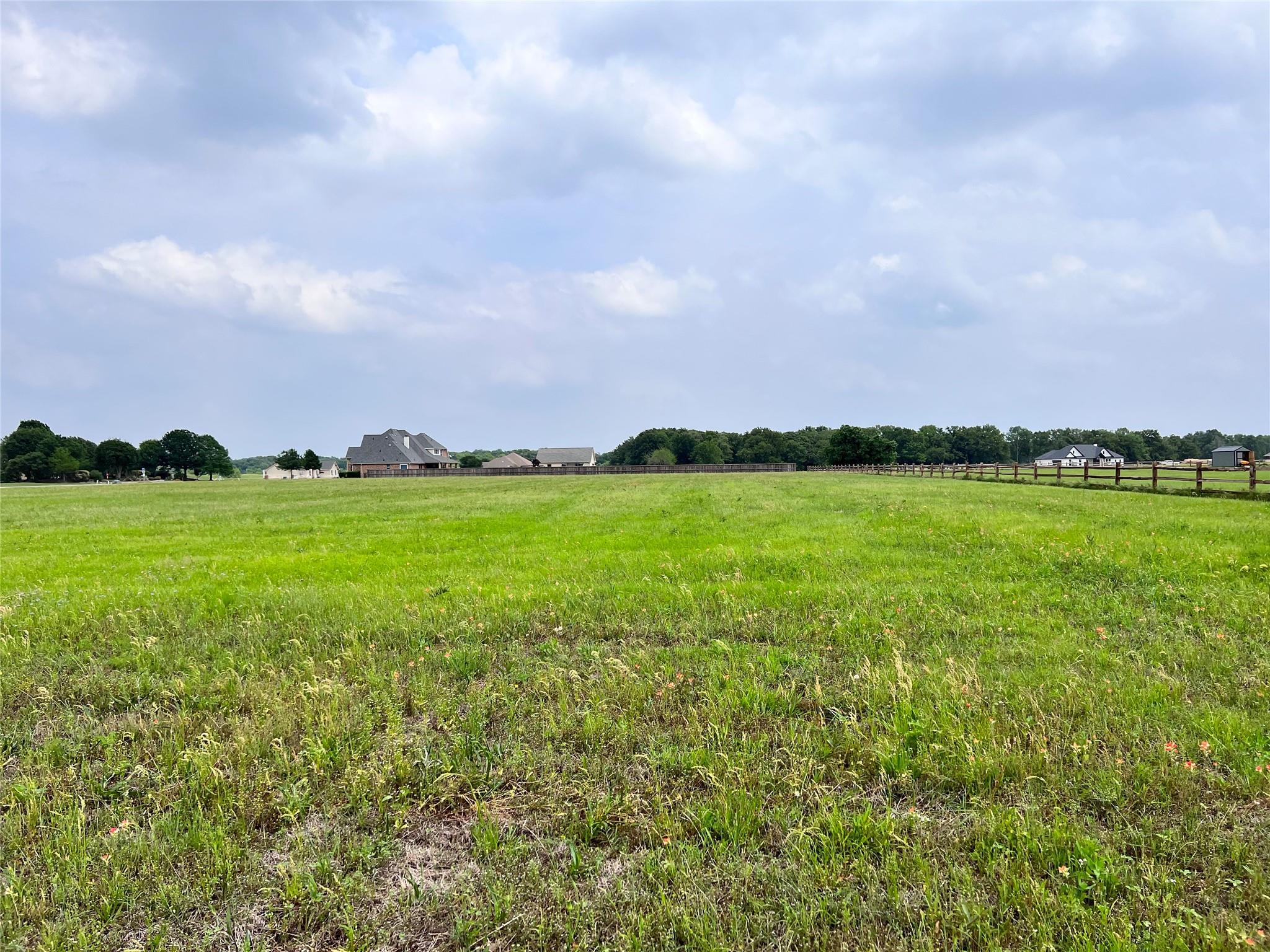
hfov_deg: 67.3
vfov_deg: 53.1
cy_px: 476
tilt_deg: -2.5
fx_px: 954
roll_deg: +1.5
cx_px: 635
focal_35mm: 26
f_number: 1.5
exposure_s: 1/6993
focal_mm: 5.7
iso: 50
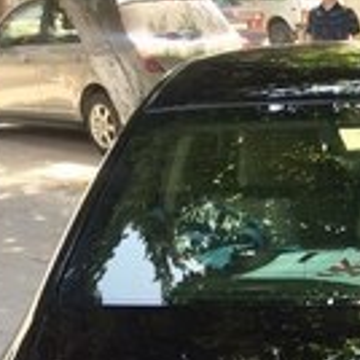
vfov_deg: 16.7
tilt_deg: -24.6
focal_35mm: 95
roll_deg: +0.2
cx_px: 416
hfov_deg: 17.5
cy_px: 527
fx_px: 1118
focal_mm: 4.15
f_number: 2.2
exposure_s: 1/123
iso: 32
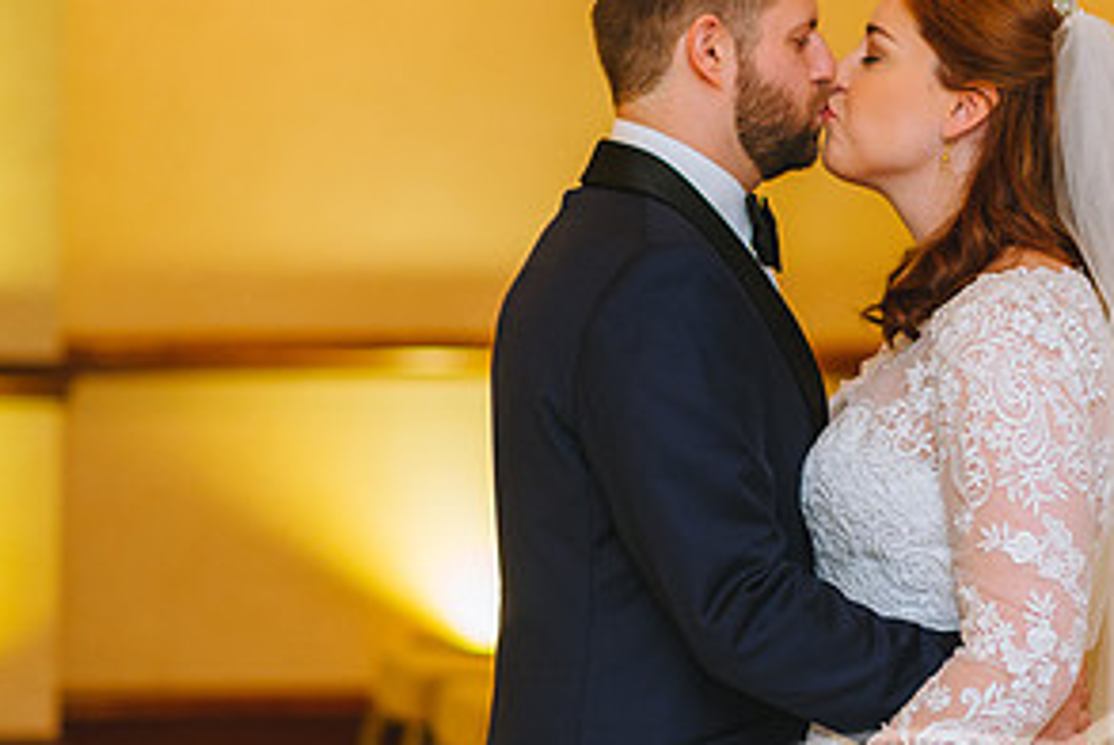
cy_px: 404
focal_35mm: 185
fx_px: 5730
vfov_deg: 7.4
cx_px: 960
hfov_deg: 11.0
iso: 500
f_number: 2.2
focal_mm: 85
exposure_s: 1/160
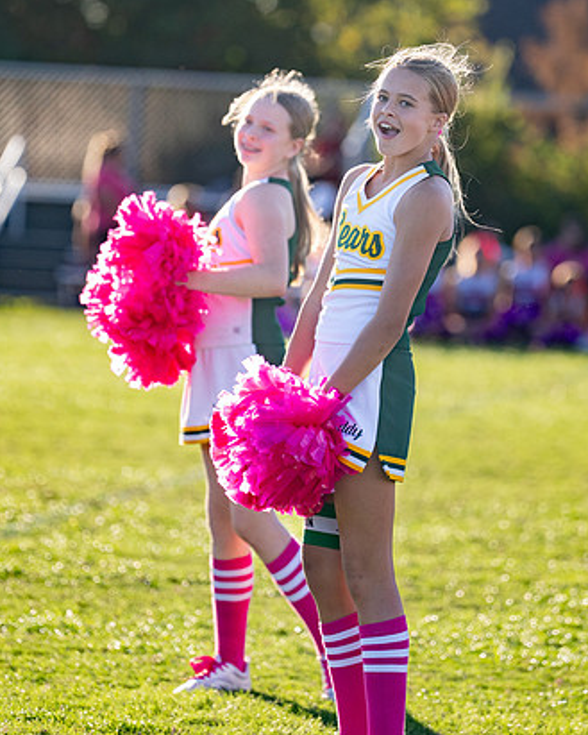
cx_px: 329
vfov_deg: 6.6
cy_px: 277
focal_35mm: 294
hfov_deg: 5.3
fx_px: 6393
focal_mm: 164
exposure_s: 1/2500
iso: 500
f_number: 2.8
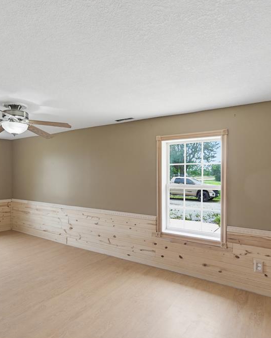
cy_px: 170
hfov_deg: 60.0
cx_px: 99
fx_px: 230
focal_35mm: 23
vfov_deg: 72.6
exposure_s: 1/8
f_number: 6.3
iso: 200
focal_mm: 16
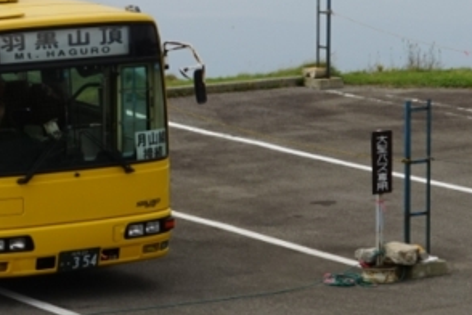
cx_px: 132
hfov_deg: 10.5
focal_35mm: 196
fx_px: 2570
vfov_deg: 7.0
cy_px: -27
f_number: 13
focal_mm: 48
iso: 100
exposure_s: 1/90
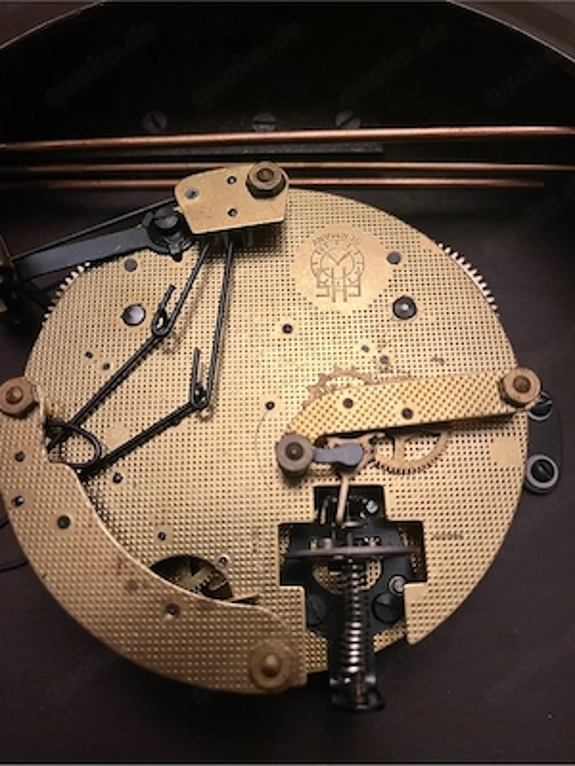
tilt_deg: -70.5
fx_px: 576
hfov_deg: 53.1
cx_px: 288
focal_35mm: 26
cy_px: 383
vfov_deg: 67.3
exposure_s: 1/50
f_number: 1.6
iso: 125
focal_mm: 5.1
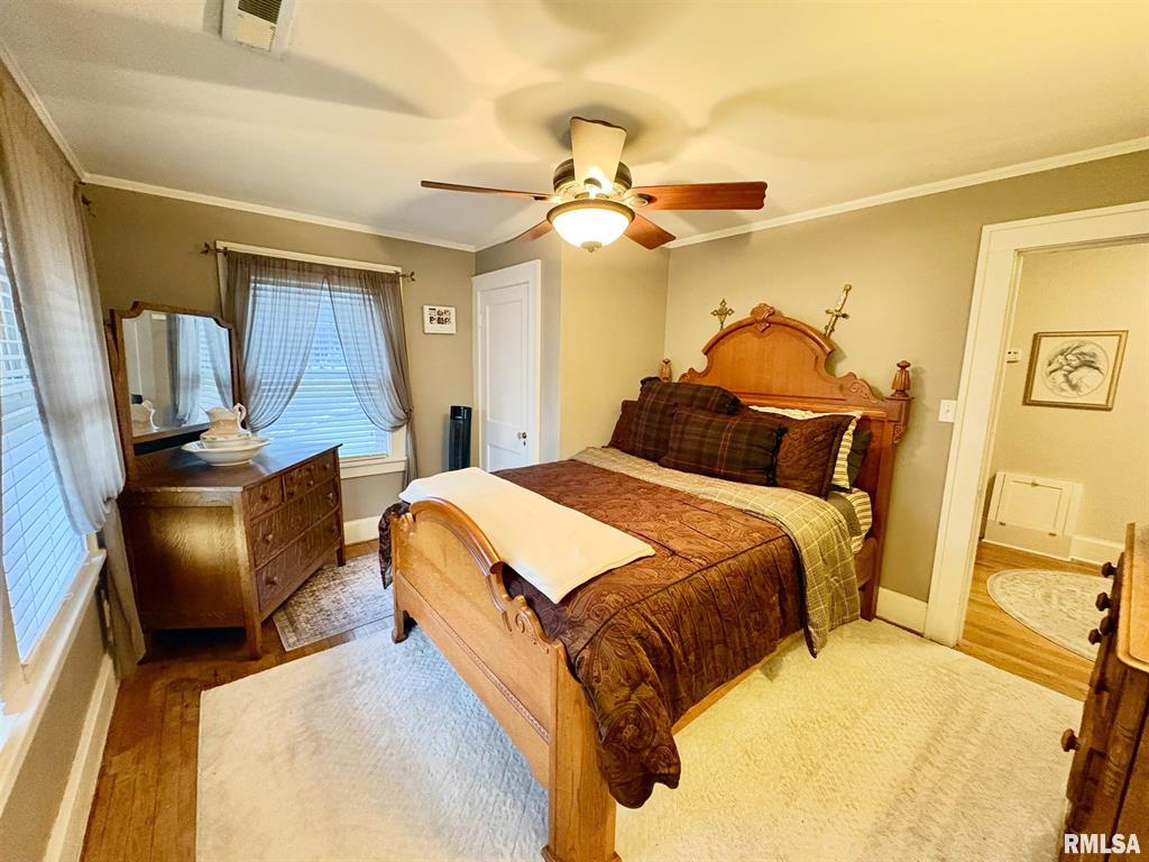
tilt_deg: -8.1
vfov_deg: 85.7
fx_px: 465
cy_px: 431
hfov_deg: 102.1
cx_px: 574
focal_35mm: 14
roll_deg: -1.1
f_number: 2.2
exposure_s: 1/30
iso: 1000
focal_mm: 2.22
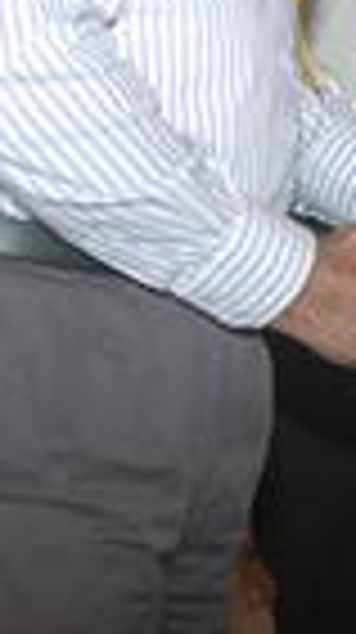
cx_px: 338
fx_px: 3034
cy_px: -106
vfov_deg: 11.7
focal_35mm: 180
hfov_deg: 6.7
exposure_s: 1/60
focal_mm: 27
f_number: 4.5
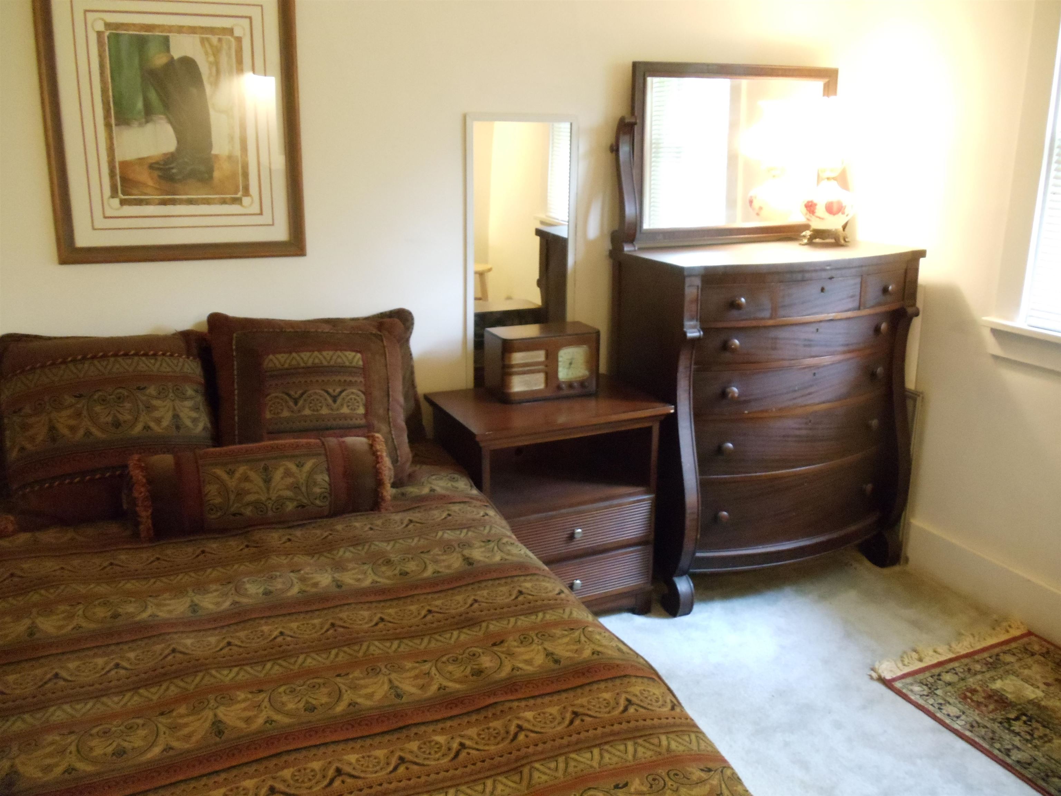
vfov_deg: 32.9
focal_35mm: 44
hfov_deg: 42.9
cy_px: 398
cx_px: 530
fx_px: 1349
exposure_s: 1/20
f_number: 3.5
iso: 800
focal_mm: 6
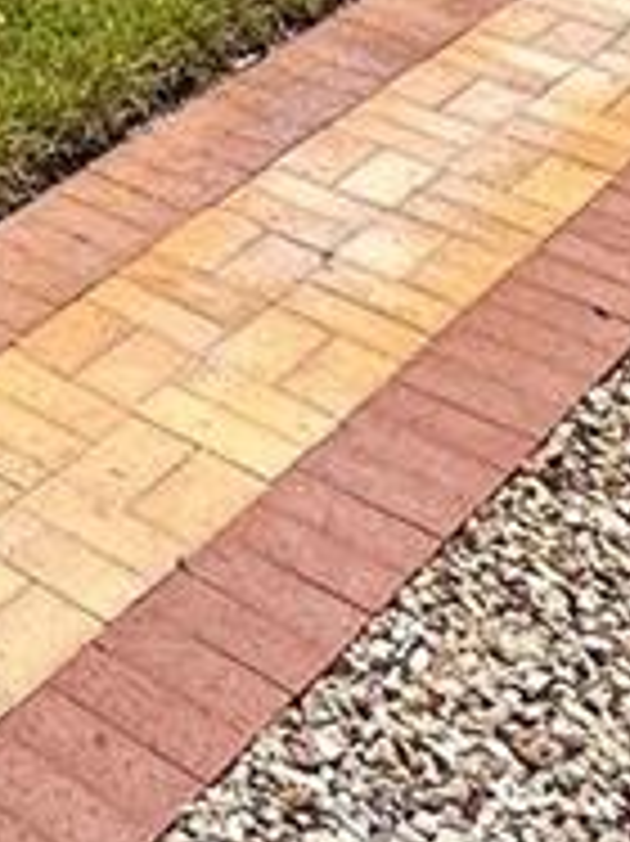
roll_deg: +0.4
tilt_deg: -3.0
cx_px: -630
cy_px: -765
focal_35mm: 90
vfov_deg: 17.0
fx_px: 2186
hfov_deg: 13.9
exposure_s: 1/1276
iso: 40
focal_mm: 2.22
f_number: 2.2
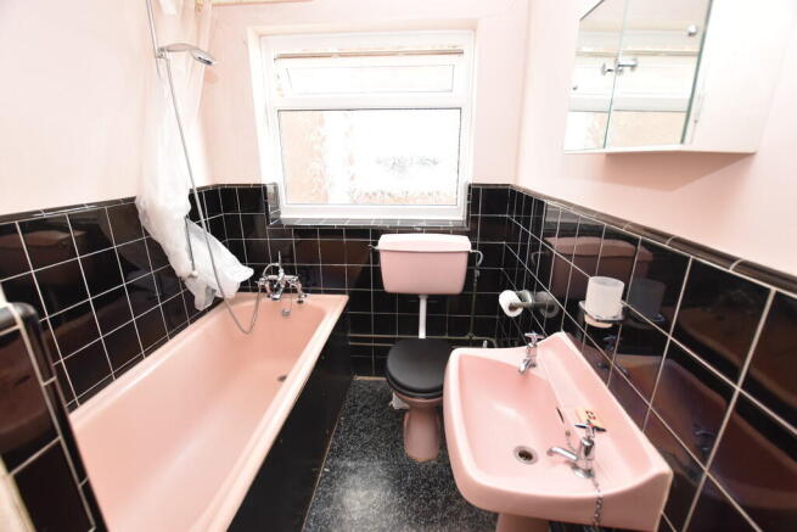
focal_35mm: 15
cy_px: 266
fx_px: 332
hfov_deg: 100.4
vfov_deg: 77.4
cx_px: 398
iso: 800
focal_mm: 10
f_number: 4.5
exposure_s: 1/80
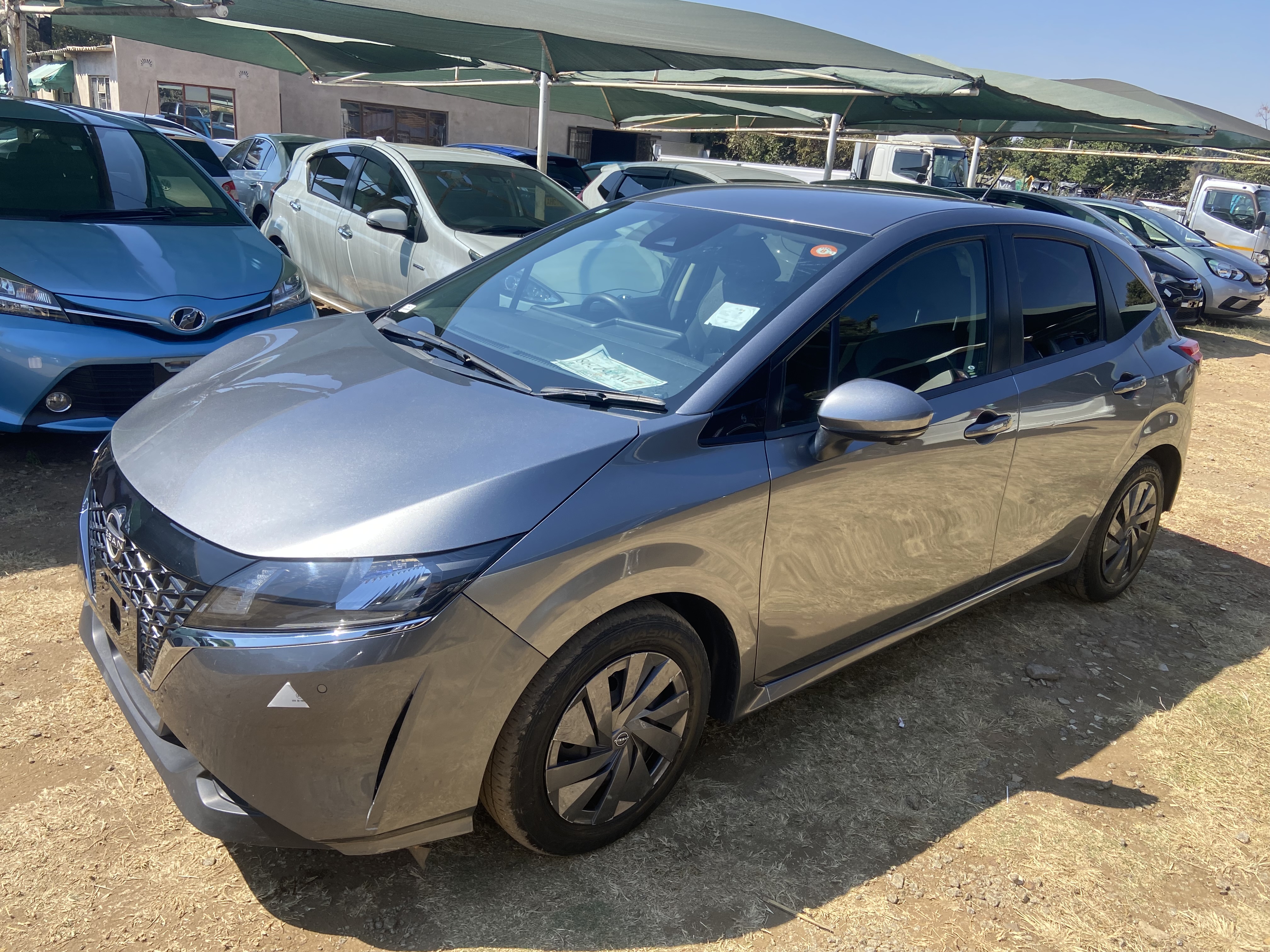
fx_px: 954
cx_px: 635
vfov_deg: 53.1
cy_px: 476
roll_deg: -5.2
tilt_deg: -18.2
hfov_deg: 67.3
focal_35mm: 26
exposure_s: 1/1412
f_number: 1.8
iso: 32
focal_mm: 4.25
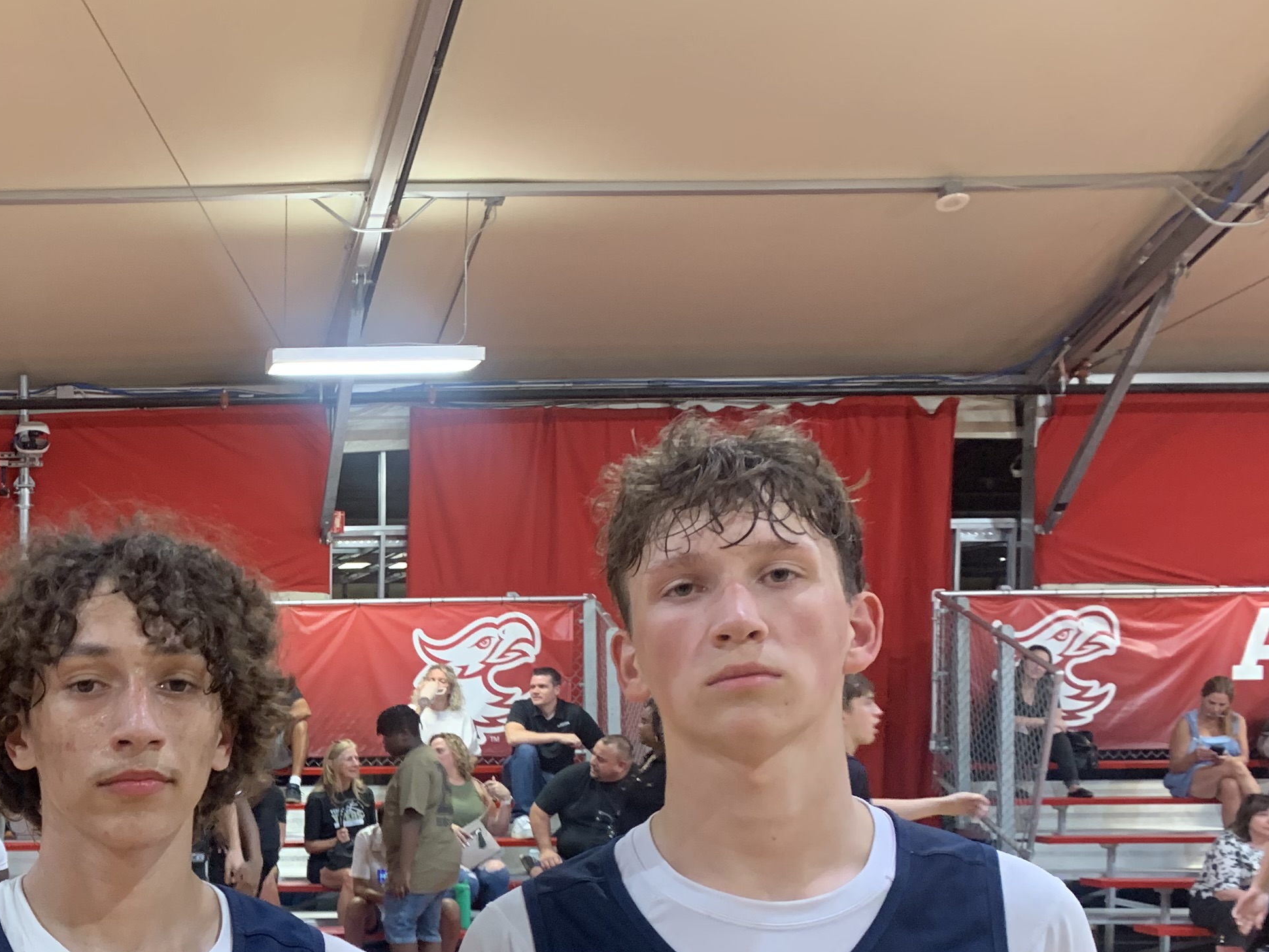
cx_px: 44
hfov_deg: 33.0
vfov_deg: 26.2
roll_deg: +0.3
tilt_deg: -5.9
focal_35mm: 54
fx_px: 1980
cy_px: 836
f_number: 1.8
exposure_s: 1/60
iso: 200
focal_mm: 4.25
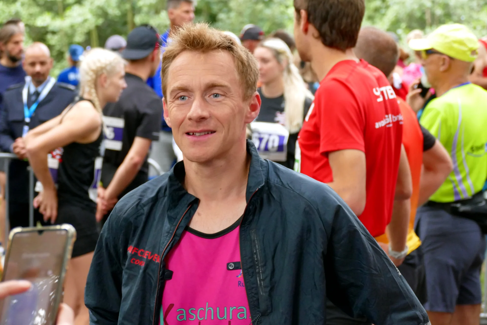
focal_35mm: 112
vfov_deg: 12.2
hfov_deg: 18.3
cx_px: 244
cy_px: 162
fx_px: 1515
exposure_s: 1/125
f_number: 3.9
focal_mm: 40.84
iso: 1250
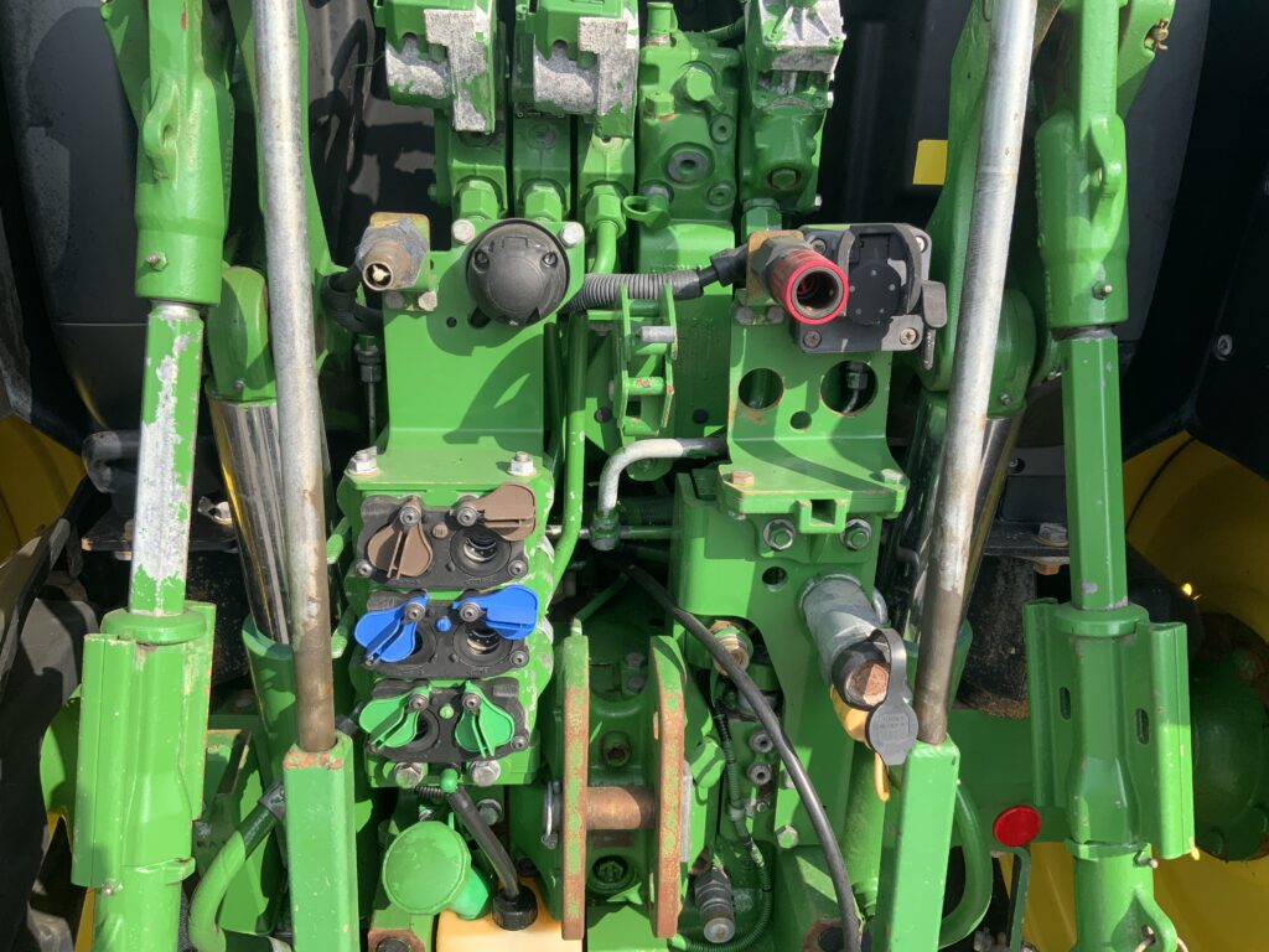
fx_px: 1063
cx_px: 634
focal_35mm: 29
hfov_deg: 61.7
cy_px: 476
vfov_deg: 48.2
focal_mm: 3
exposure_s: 1/551
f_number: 1.8
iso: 16
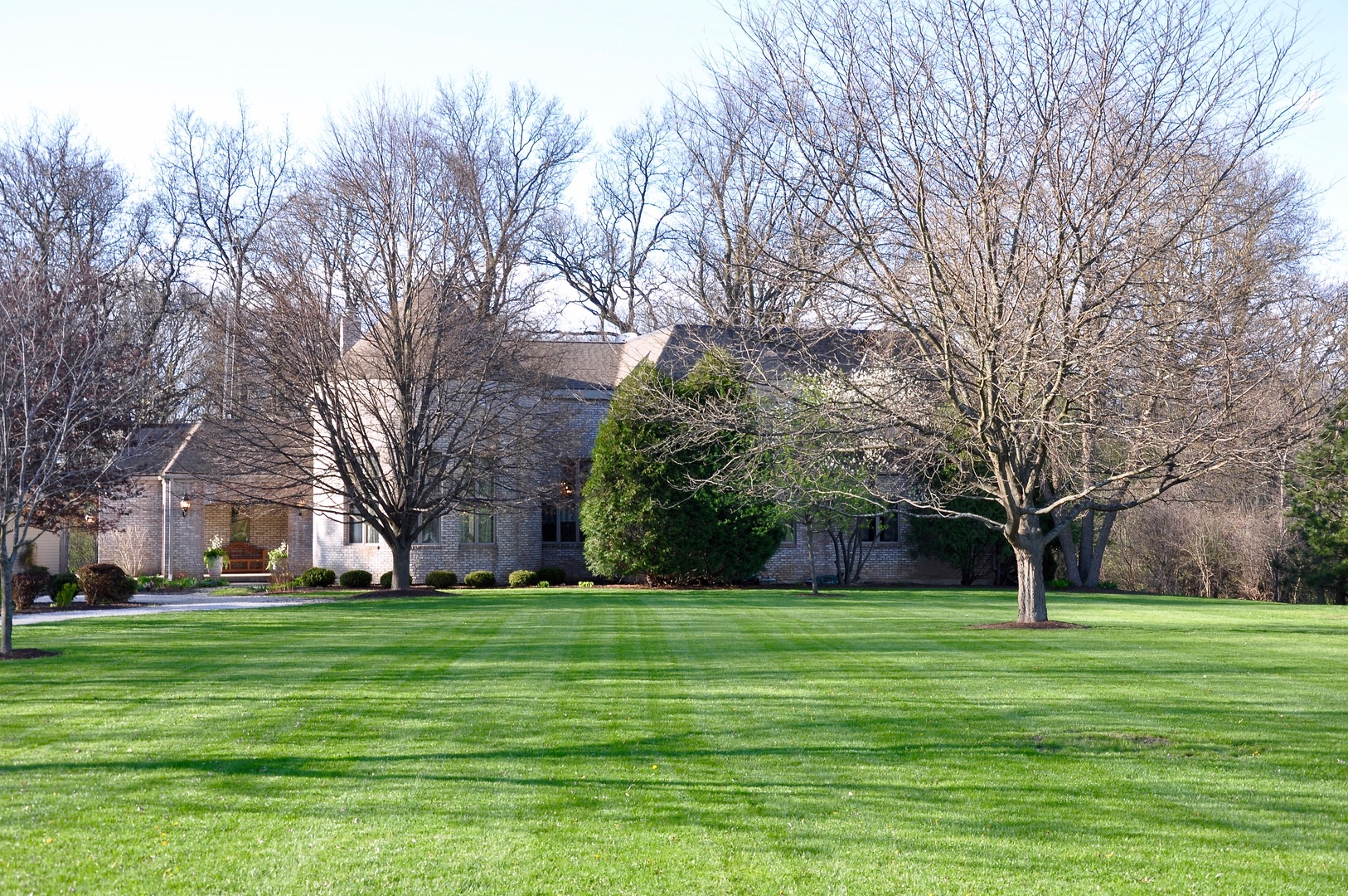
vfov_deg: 26.4
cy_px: 448
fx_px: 1907
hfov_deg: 38.9
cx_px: 674
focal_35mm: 51
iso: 200
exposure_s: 1/100
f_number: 10
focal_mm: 34
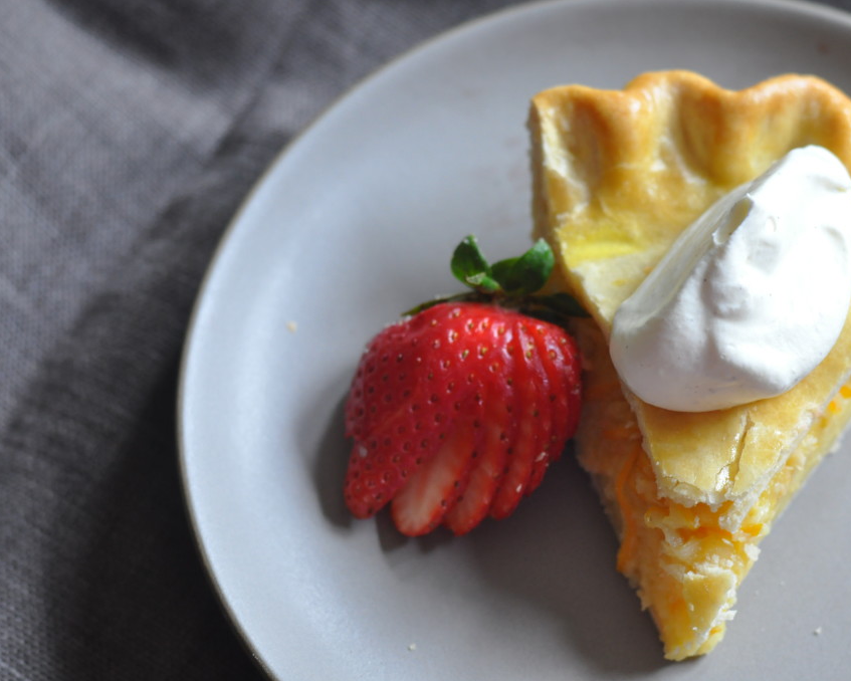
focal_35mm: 85
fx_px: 2141
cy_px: 340
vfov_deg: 18.1
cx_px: 508
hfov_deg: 22.4
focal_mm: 50
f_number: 4
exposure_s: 1/60
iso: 800
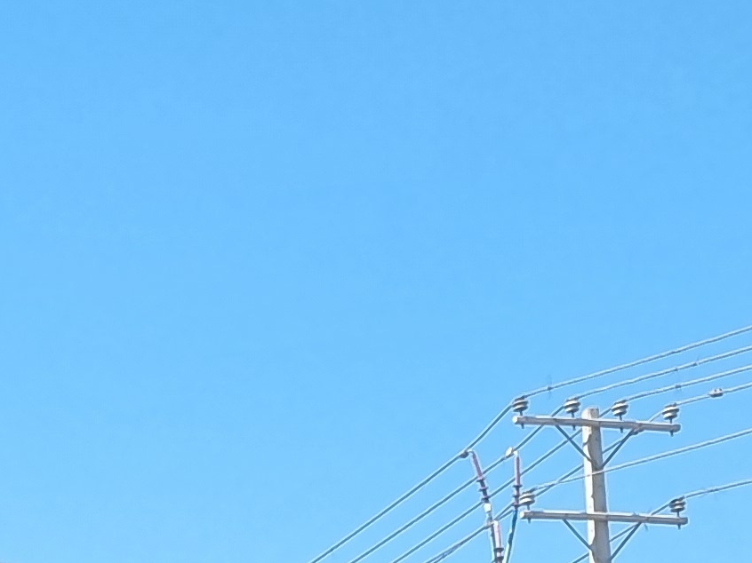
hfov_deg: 14.3
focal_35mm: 123
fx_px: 2671
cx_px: -556
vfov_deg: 10.6
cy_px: 1273
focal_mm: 5.4
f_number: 1.8
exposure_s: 1/1040
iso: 50
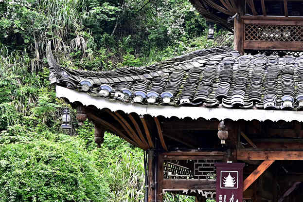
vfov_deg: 12.7
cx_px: 370
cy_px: 154
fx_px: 905
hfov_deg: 18.0
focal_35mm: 108
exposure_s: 1/500
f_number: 4.8
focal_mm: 33.5
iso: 500
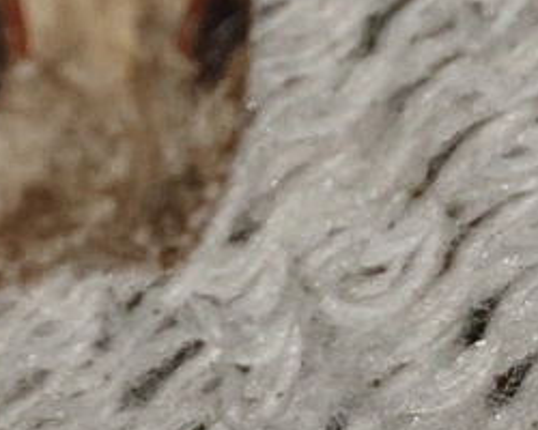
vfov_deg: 22.2
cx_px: 146
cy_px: -42
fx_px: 1035
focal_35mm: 65
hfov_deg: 28.8
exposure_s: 1/2299
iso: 50
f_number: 2.4
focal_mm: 4.3
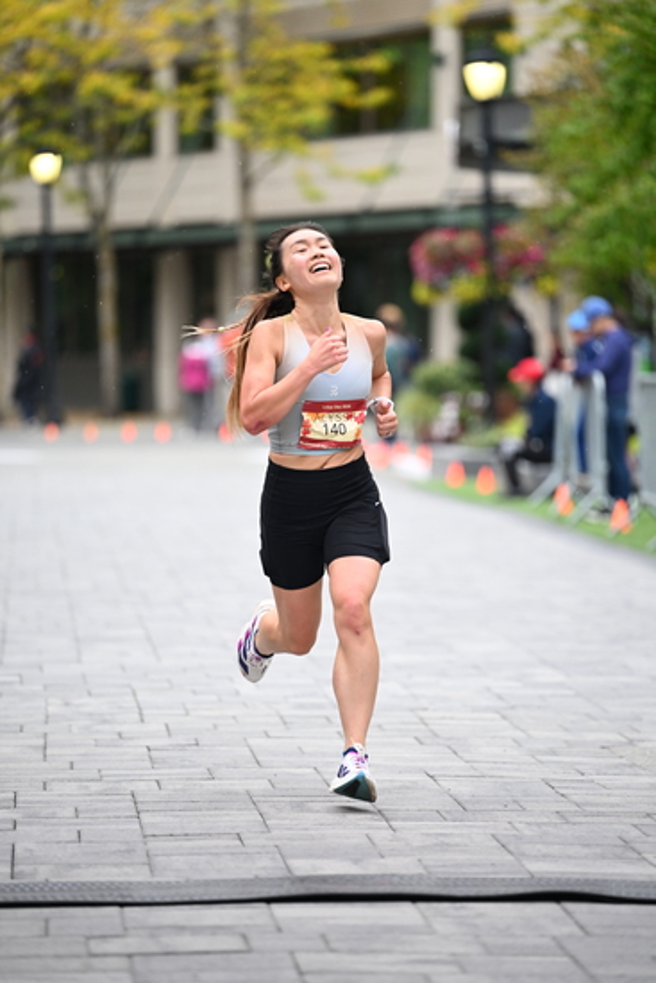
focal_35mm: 170
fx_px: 4643
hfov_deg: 8.1
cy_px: 492
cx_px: 328
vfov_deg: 12.1
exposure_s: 1/1250
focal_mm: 170
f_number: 2.8
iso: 1250
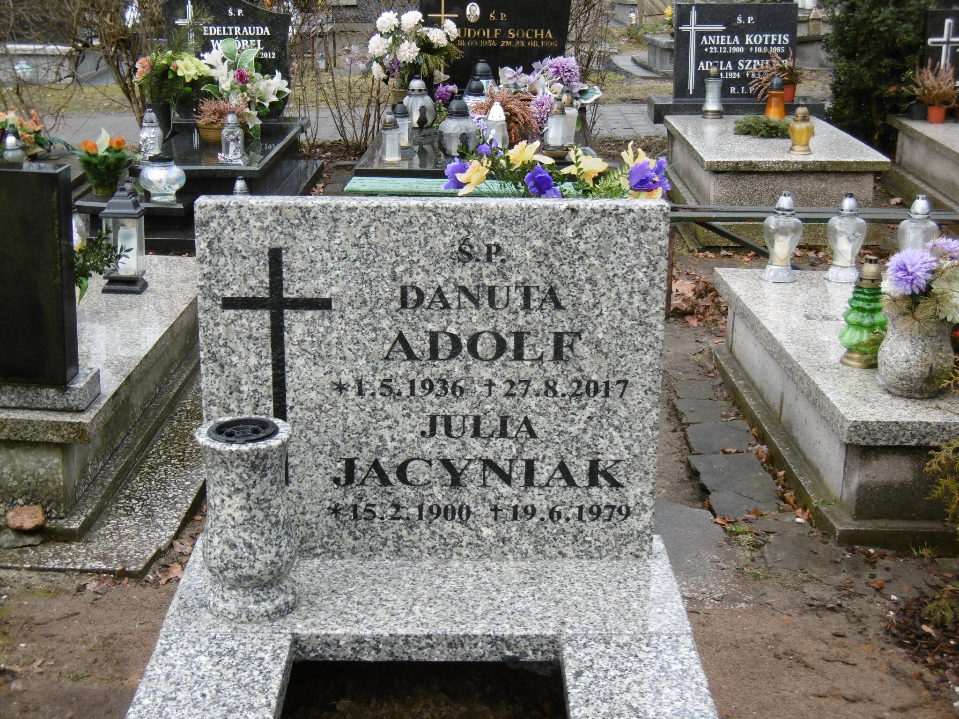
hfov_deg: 32.7
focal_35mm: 59
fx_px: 1635
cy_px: 360
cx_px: 480
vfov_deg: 24.8
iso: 100
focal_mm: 10.5
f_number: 4.2
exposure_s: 1/100
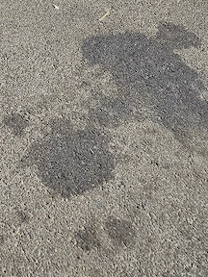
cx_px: -73
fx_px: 513
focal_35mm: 64
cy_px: -105
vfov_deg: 25.1
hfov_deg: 20.6
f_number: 1.7
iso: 12
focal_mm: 6.3
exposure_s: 1/1000
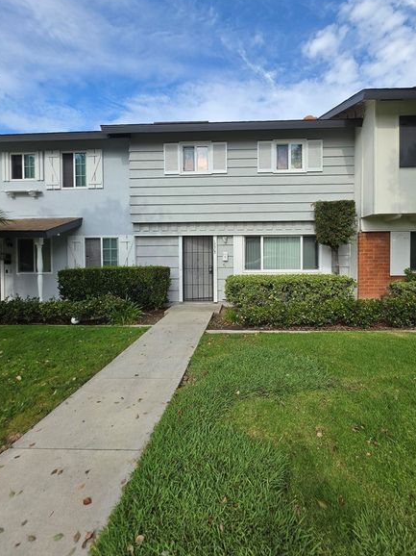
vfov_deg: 98.1
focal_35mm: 15
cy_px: 261
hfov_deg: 81.3
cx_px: 233
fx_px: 241
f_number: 1.9
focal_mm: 2.2
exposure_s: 1/1354
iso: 32
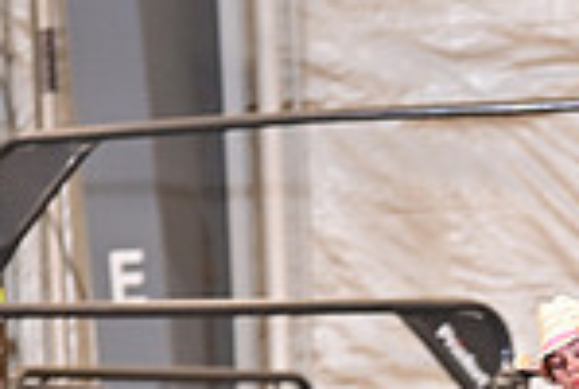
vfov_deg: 1.8
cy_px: 718
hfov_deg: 2.6
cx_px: 614
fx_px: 12522
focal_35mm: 777
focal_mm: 200
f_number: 3.5
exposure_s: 1/250
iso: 1600
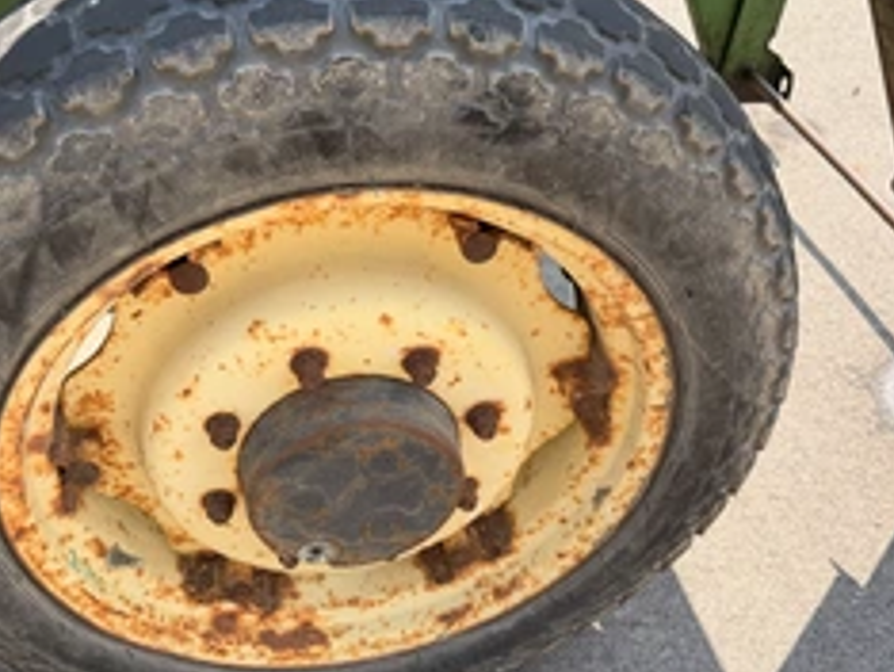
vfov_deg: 35.2
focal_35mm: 41
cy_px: 370
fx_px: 1060
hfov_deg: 45.7
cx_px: 420
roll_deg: +1.5
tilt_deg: -39.9
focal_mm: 6.76
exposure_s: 1/1211
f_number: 1.78
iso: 80
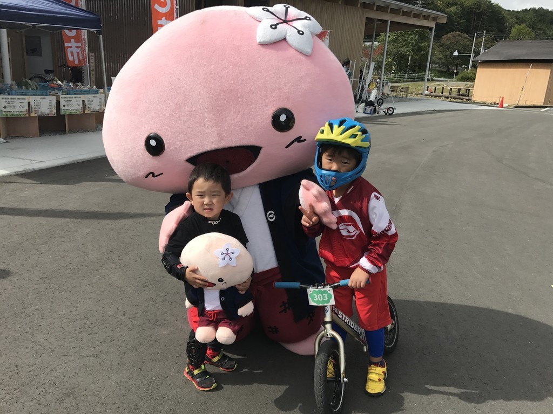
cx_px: 276
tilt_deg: -16.7
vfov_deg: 49.7
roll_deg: -3.8
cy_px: 207
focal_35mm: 28
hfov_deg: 63.4
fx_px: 447
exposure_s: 1/2037
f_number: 1.8
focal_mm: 3.99
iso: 20
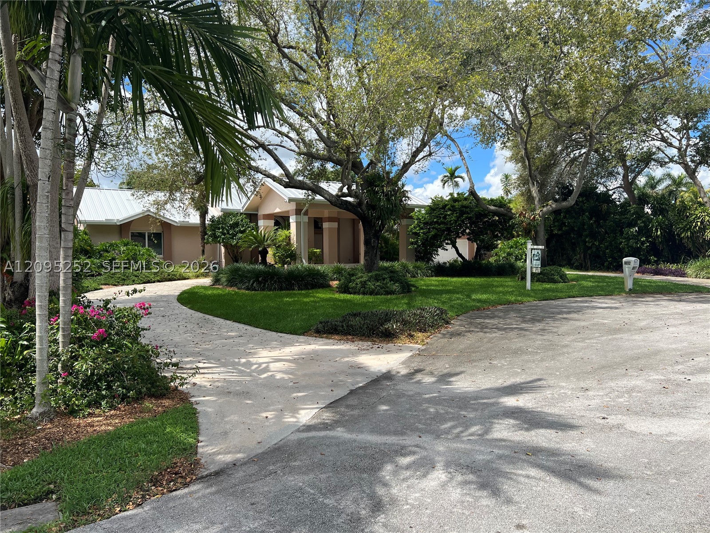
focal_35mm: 26
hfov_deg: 67.3
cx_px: 355
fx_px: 533
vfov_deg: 53.1
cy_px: 266
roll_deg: -0.4
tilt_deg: -1.4
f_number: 1.5
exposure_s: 1/3257
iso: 50
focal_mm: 5.7
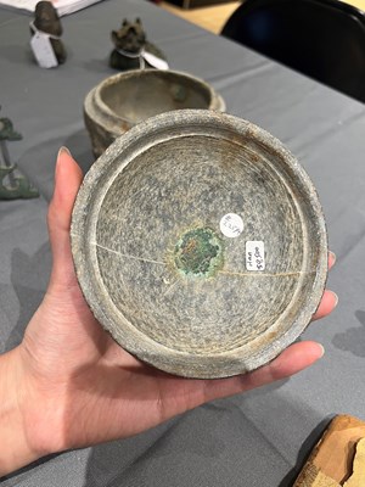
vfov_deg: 67.3
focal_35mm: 26
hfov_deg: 53.1
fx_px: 366
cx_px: 182
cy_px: 244
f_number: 1.5
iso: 80
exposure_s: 1/60
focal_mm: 5.7
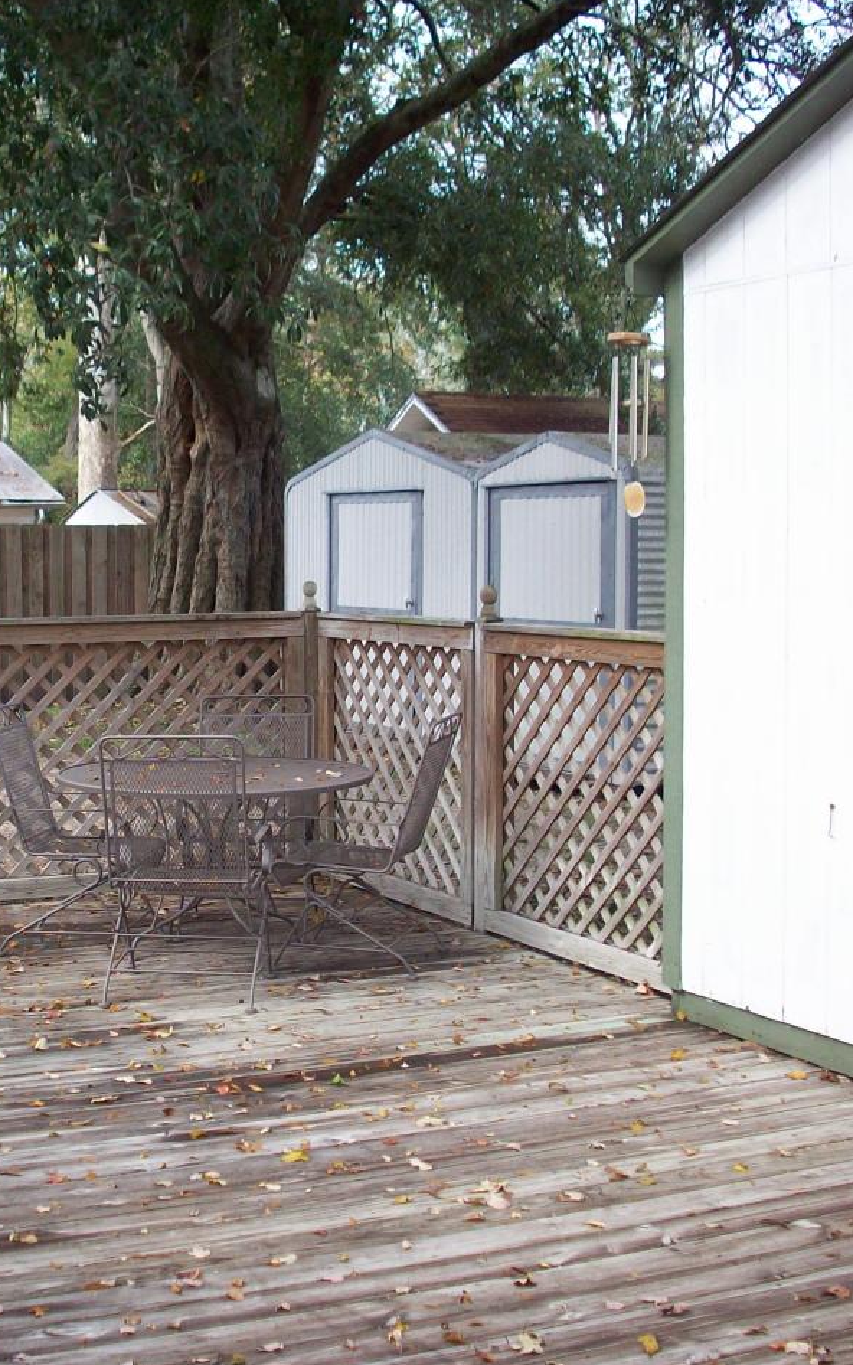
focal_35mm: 53
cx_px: 210
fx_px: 1971
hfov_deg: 24.1
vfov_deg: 38.2
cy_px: 677
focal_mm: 6.2
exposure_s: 1/171
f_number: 2.8
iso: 80
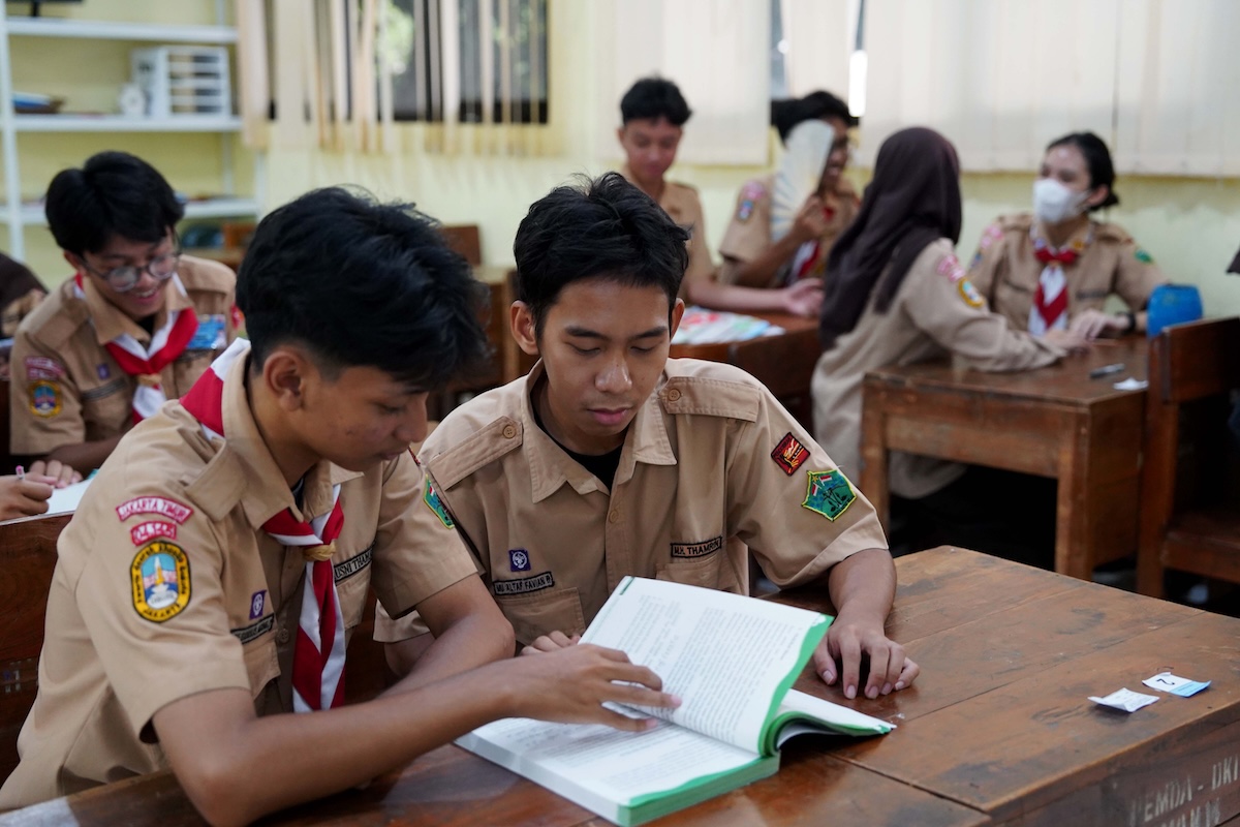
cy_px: 414
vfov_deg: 28.6
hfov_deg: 41.9
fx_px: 1619
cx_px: 620
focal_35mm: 47
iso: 4000
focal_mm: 47
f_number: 2.8
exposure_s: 1/100
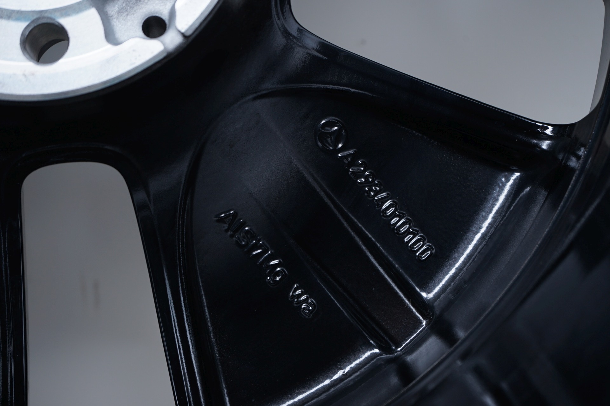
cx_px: 305
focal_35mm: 57
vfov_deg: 23.7
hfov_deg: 35.1
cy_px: 203
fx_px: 965
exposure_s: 1/100
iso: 250
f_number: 7.1
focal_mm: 57
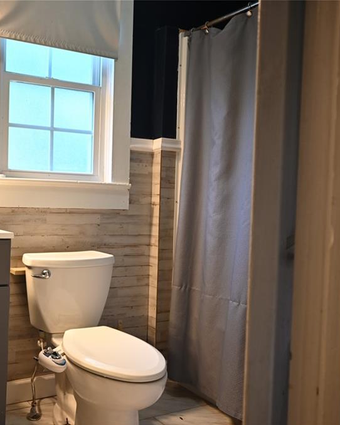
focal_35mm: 35
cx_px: 35
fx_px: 437
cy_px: 213
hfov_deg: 39.5
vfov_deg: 51.9
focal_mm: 24.5
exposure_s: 1/40
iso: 1000
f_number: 4
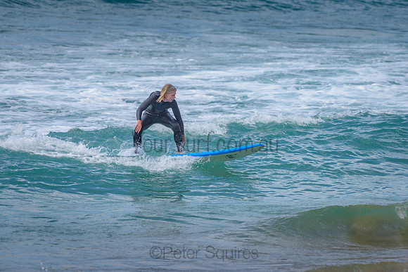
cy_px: 115
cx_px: 171
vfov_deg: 2.2
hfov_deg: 3.4
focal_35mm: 613
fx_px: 6948
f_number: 5.6
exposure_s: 1/1600
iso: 160
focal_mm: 500
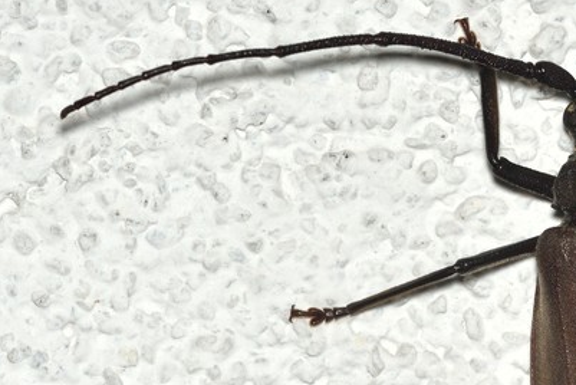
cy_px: 307
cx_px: 619
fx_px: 8614
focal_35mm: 538
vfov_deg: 2.6
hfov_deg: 3.8
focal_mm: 150
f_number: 10
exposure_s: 1/250
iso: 400
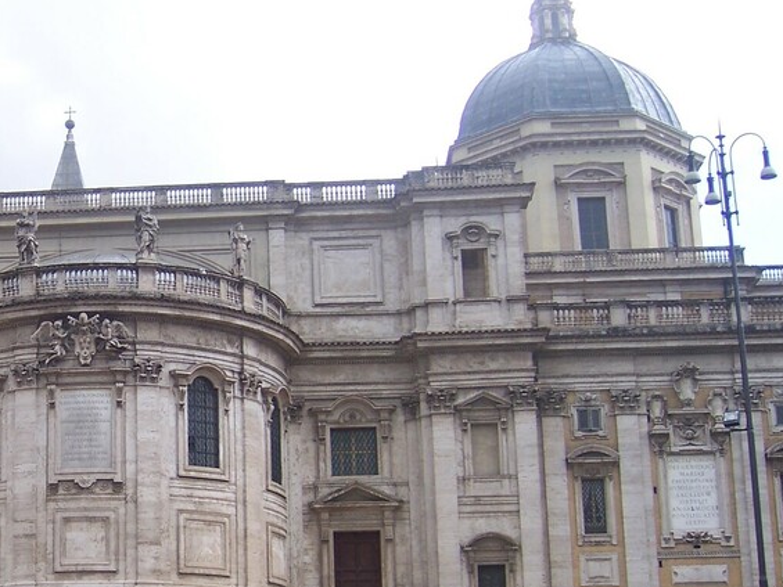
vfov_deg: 21.6
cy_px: 364
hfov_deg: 27.3
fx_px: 1538
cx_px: 49
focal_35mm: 68
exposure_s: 1/320
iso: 80
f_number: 2.8
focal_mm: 6.2
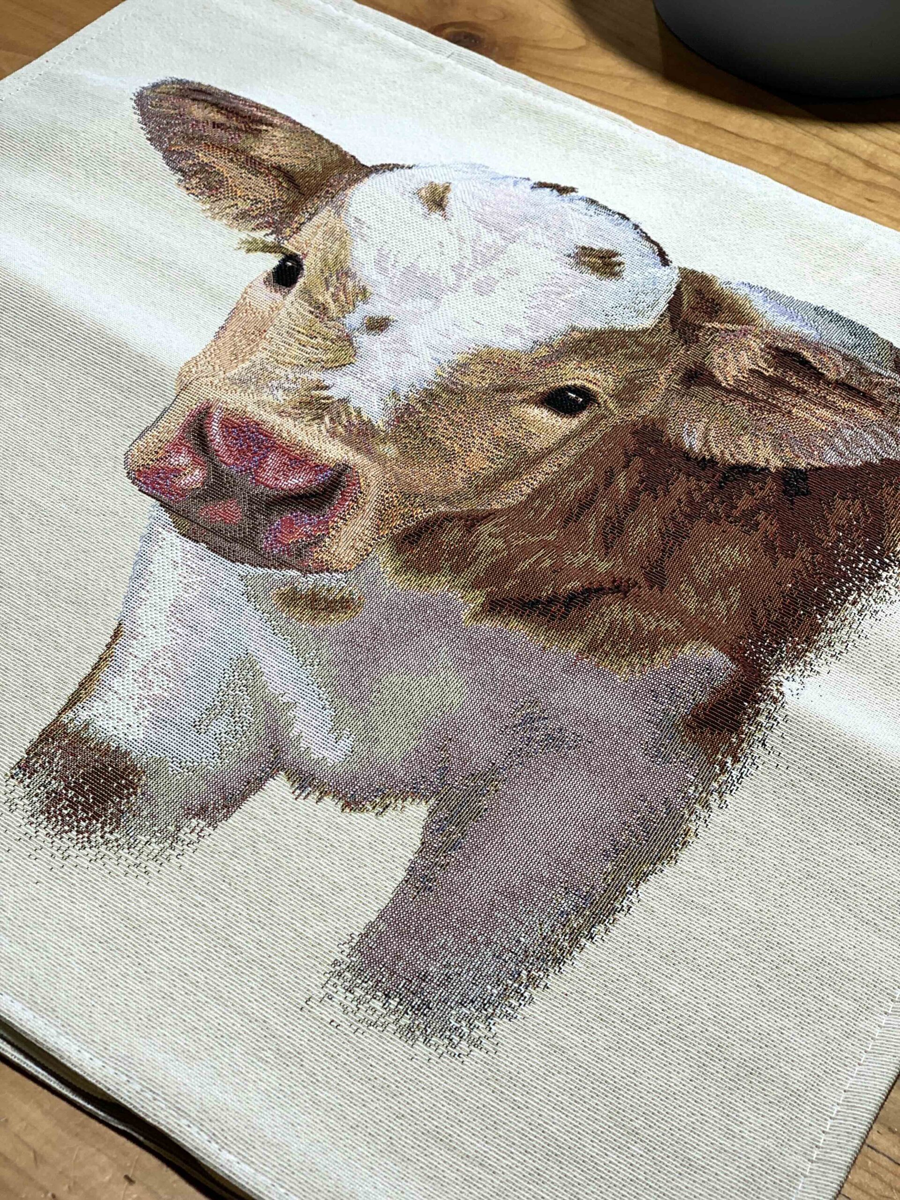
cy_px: 600
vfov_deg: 36.8
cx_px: 450
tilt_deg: -49.0
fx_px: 1803
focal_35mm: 52
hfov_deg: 28.0
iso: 64
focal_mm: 6
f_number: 2.4
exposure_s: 1/100
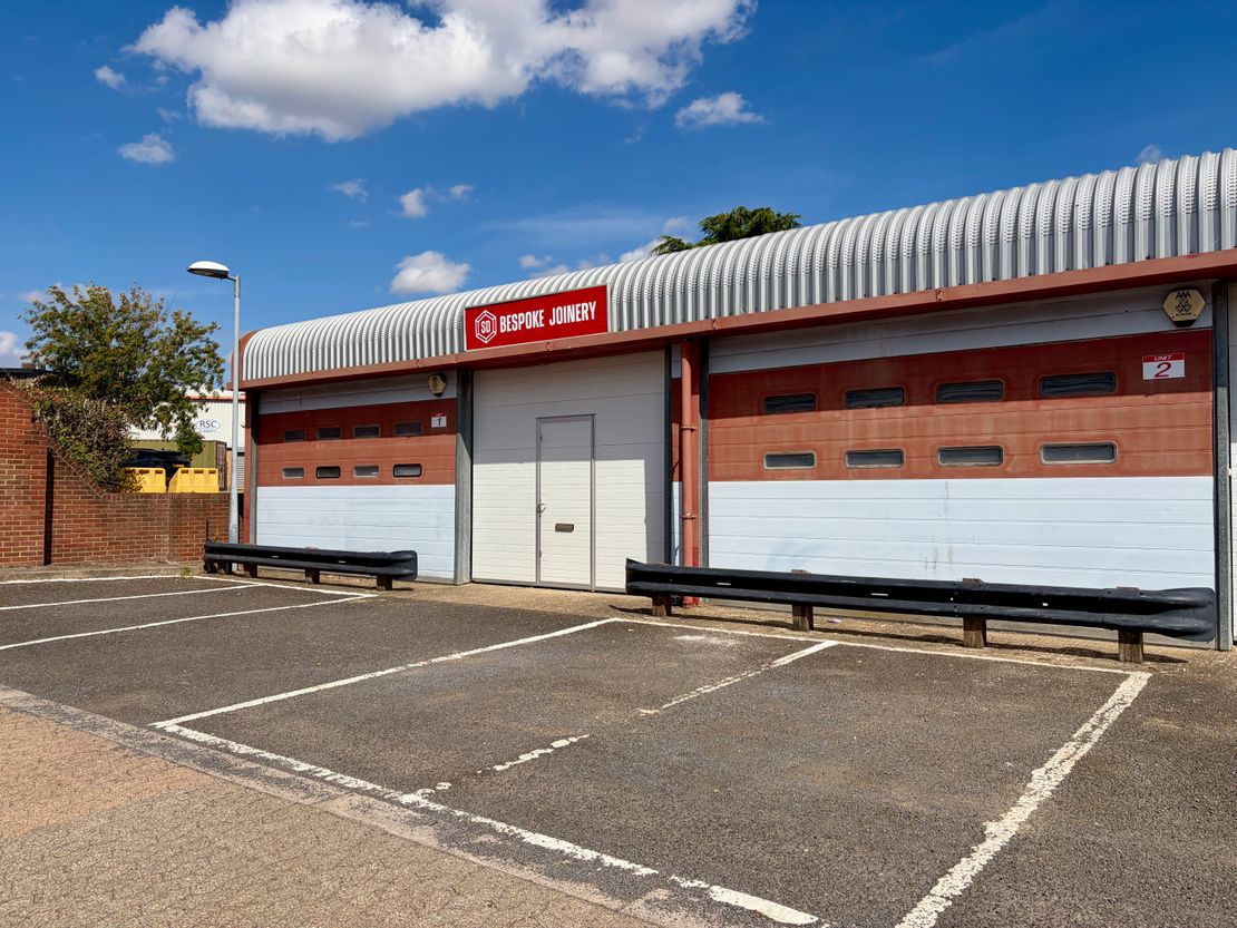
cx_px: 618
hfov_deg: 67.3
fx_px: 929
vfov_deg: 53.1
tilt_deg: +2.1
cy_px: 464
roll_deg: +0.3
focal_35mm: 26
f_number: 1.6
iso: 64
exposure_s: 1/6993
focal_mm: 5.96
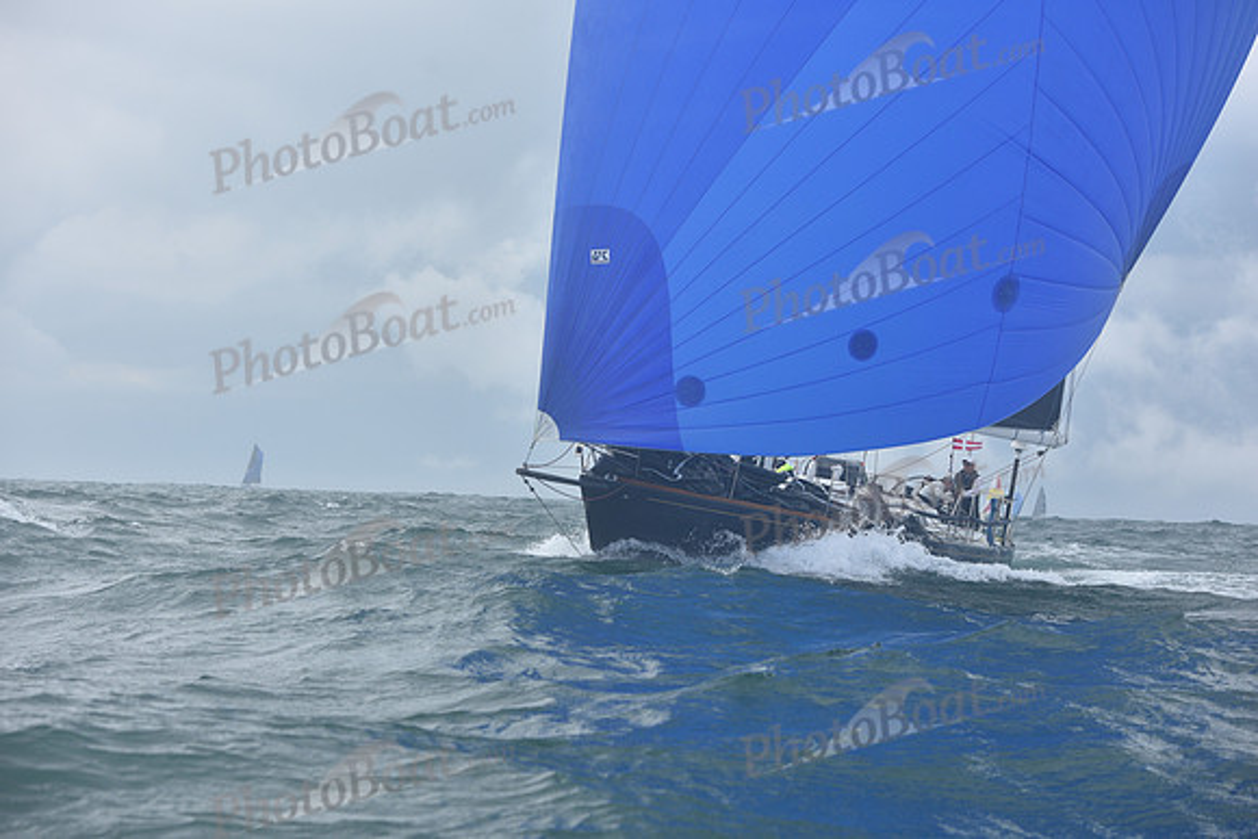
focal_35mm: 70
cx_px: 629
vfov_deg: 19.5
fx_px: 2447
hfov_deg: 28.8
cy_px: 420
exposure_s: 1/800
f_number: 5
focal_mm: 70
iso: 320
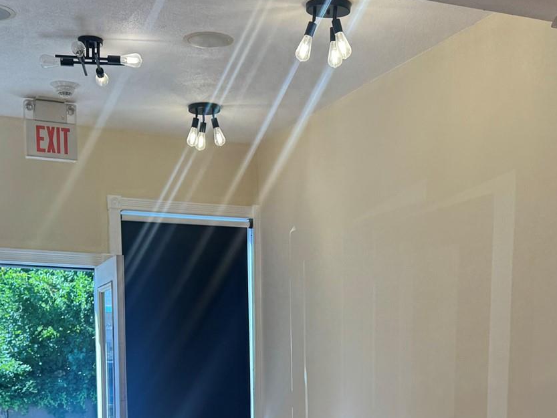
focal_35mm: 59
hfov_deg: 32.7
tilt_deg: -5.0
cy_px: 426
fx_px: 949
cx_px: 277
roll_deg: +1.1
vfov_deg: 23.7
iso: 80
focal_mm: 6.76
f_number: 1.78
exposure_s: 1/412
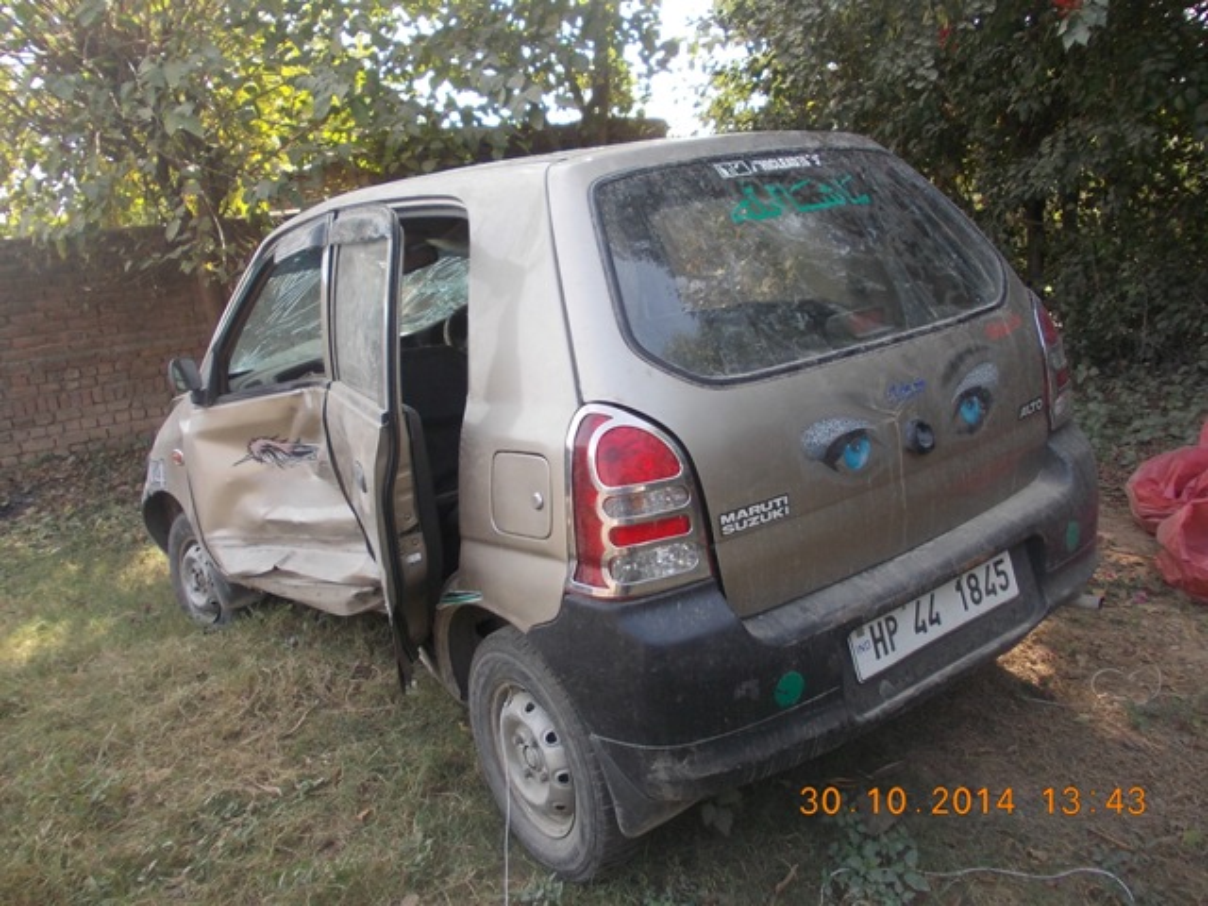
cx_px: 604
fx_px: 977
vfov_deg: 49.7
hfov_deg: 63.4
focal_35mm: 28
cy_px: 453
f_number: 2.7
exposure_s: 1/200
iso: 80
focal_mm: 4
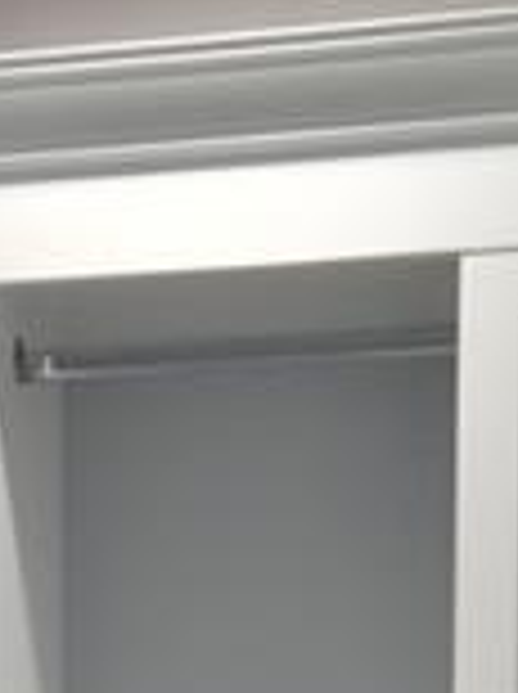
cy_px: 1328
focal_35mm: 140
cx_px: 122
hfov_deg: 10.5
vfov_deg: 12.6
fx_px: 2801
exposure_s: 1/60
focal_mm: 5.9
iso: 200
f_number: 2
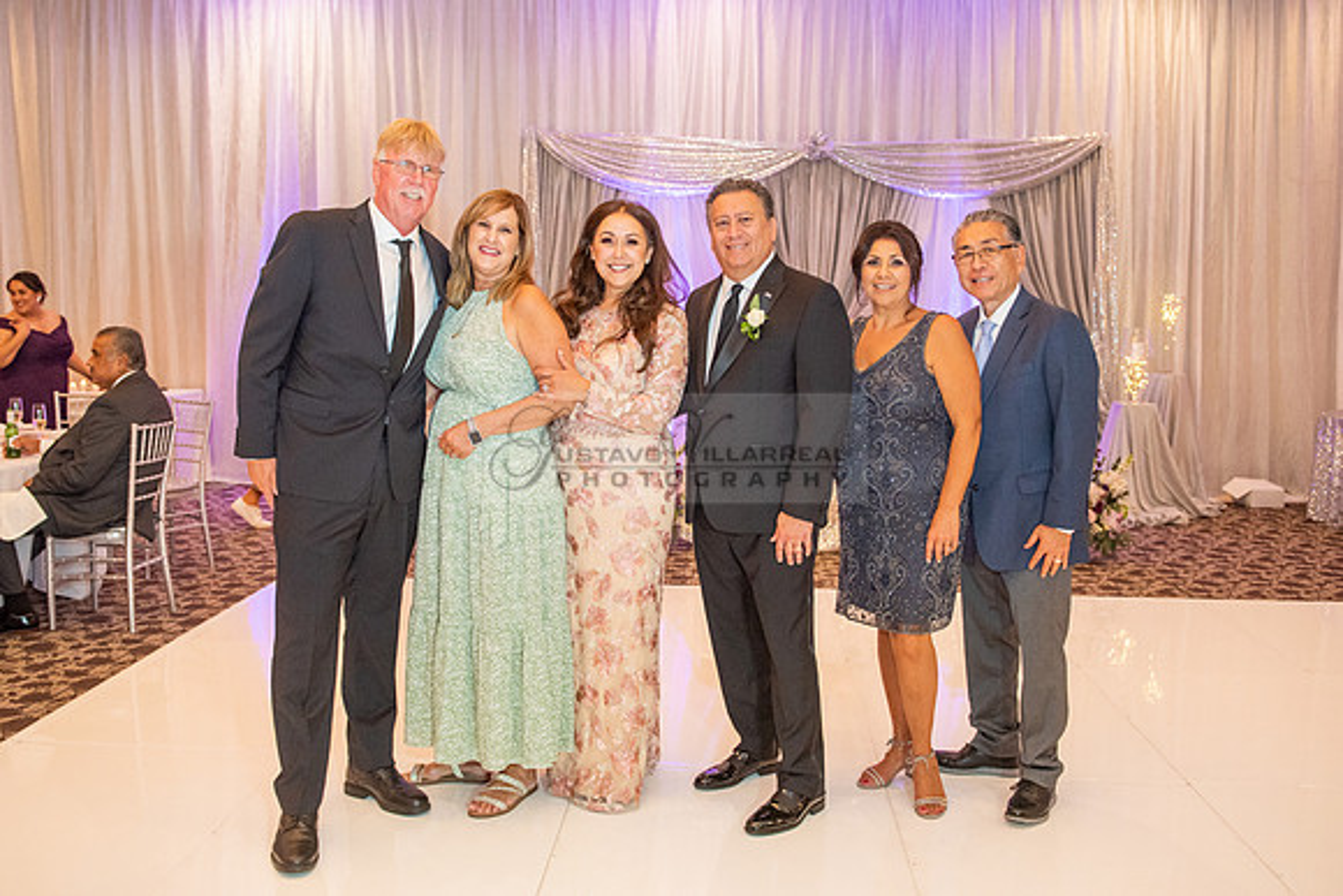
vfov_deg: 40.5
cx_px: 655
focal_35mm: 33
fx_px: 1214
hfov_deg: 57.9
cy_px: 410
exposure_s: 1/160
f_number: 3.5
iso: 1600
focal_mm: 28
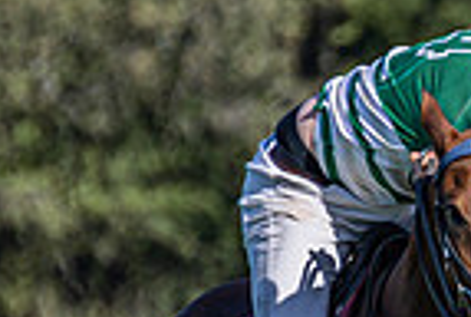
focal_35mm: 3303
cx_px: 959
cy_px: 525
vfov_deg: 0.4
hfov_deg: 0.6
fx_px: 43304
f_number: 5.6
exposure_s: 1/1250
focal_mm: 400
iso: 250
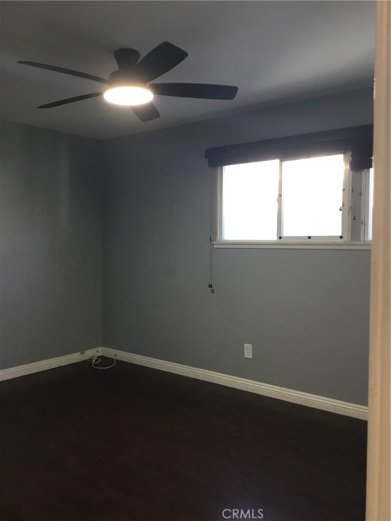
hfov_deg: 45.4
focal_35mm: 31
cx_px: 196
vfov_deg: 58.4
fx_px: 467
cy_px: 260
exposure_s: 1/30
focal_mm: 3.3
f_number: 2.4
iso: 64
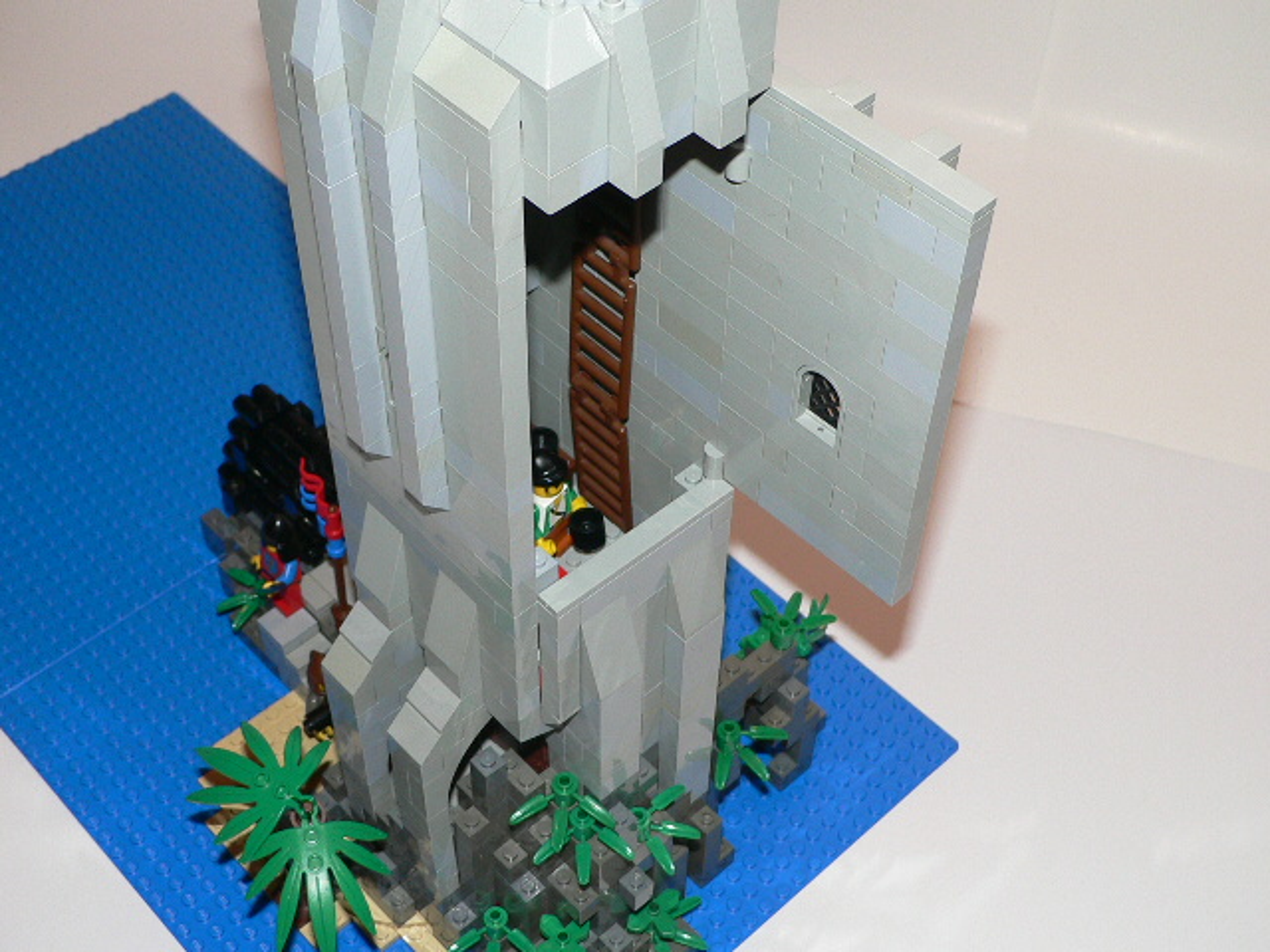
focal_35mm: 47
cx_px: 635
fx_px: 1724
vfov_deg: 30.9
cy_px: 476
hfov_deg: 40.4
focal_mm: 6.2
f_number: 2.8
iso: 100
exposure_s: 1/125
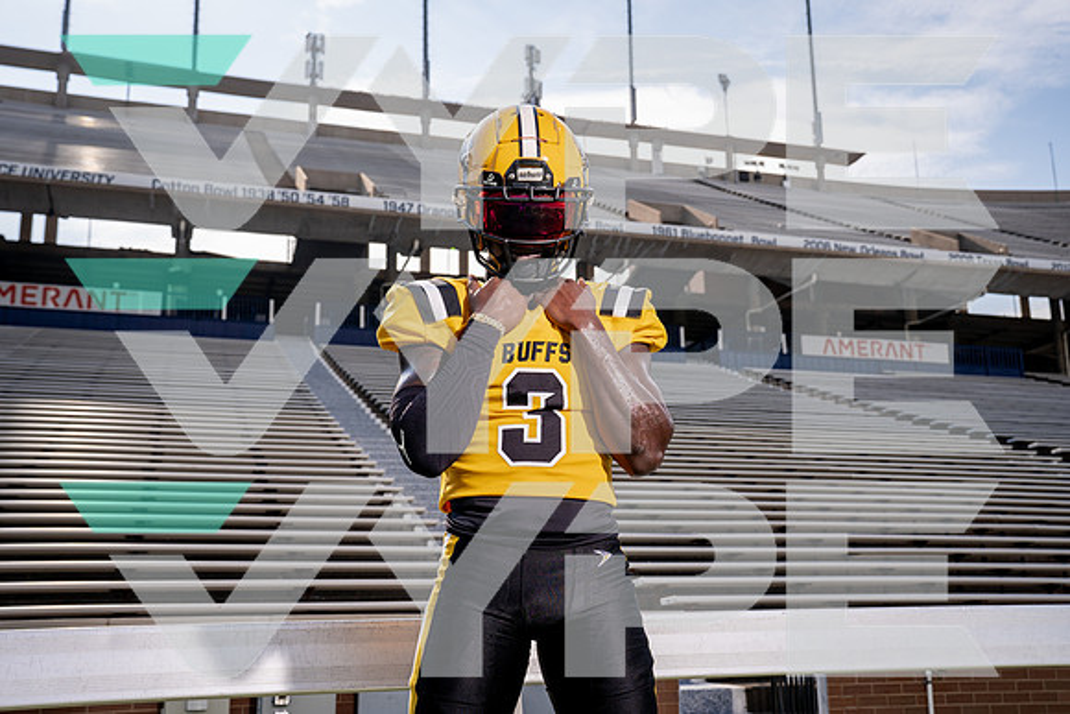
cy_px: 357
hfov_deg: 49.9
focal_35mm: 39
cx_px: 535
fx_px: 1151
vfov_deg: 34.5
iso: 100
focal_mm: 38
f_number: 5.6
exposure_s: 1/640
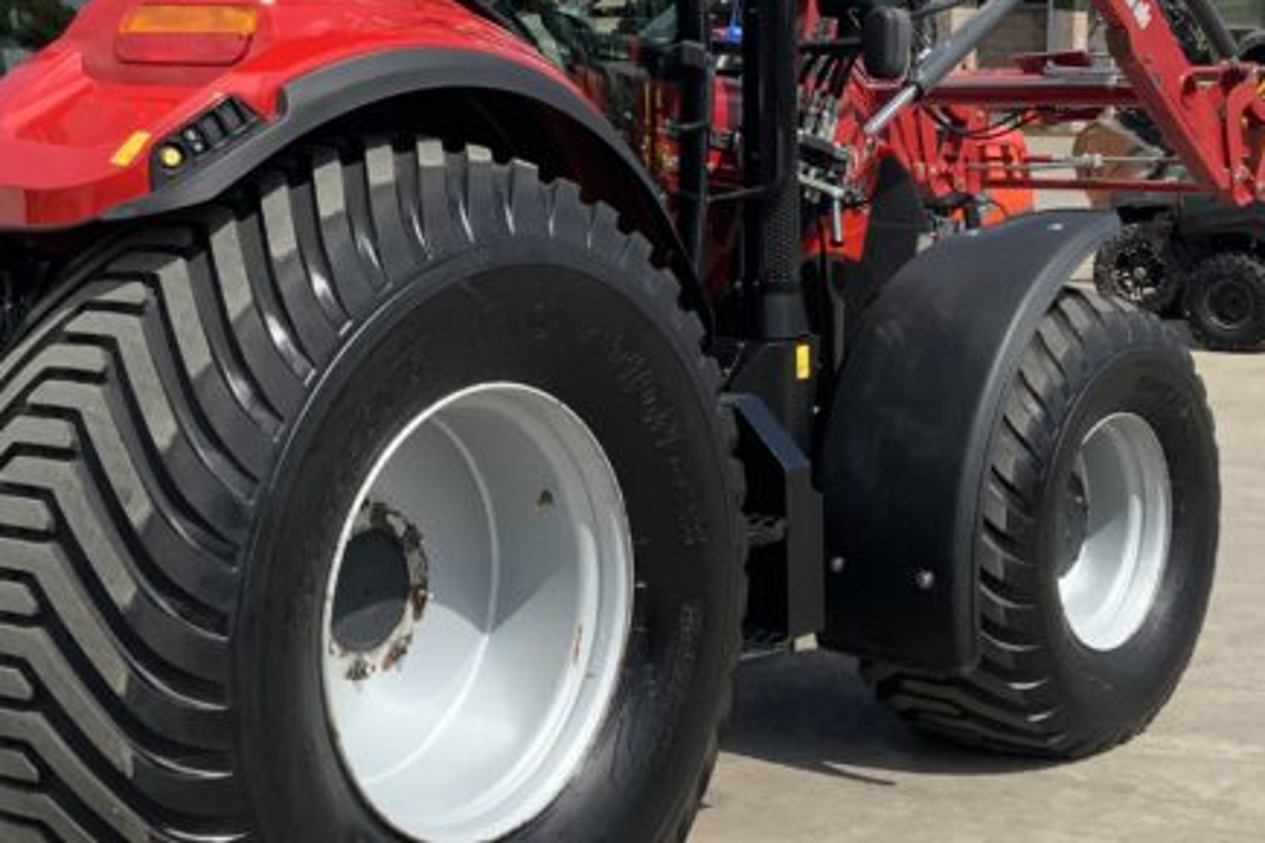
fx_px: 2495
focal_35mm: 71
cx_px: 535
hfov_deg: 28.4
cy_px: 238
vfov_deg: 19.1
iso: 16
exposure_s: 1/1984
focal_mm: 3
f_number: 1.8
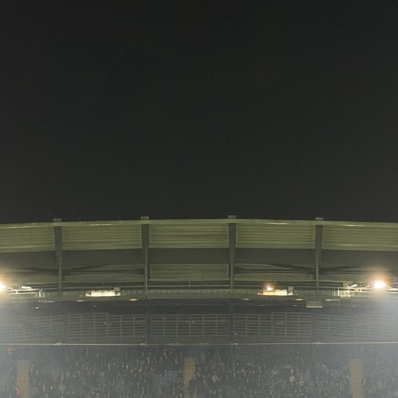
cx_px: 216
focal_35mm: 145
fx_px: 1886
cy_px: 371
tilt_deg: +8.5
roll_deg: +0.4
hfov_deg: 12.0
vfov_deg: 11.9
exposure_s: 1/60
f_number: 1.78
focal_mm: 6.76
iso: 100
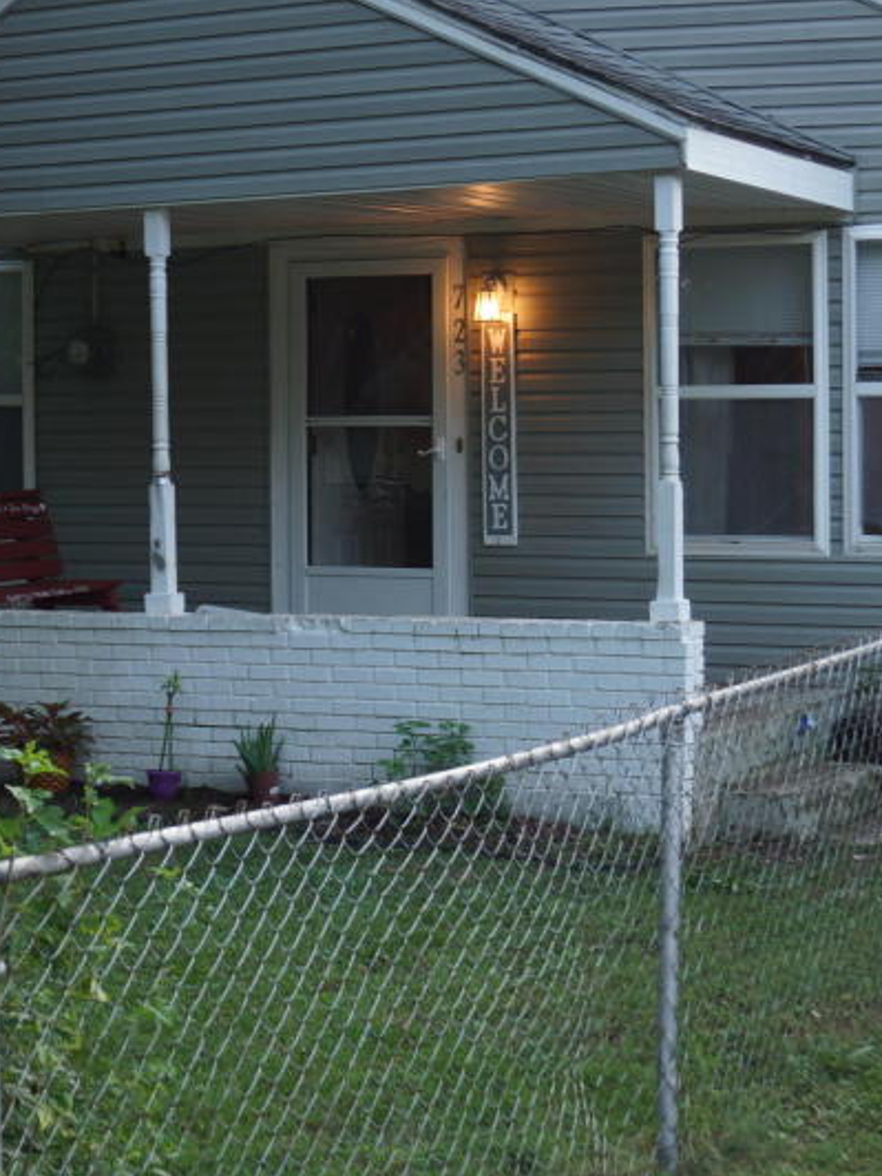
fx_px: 2548
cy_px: 524
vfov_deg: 26.0
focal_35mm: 75
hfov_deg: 19.6
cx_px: 500
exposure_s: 1/60
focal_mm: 24
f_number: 4
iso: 100
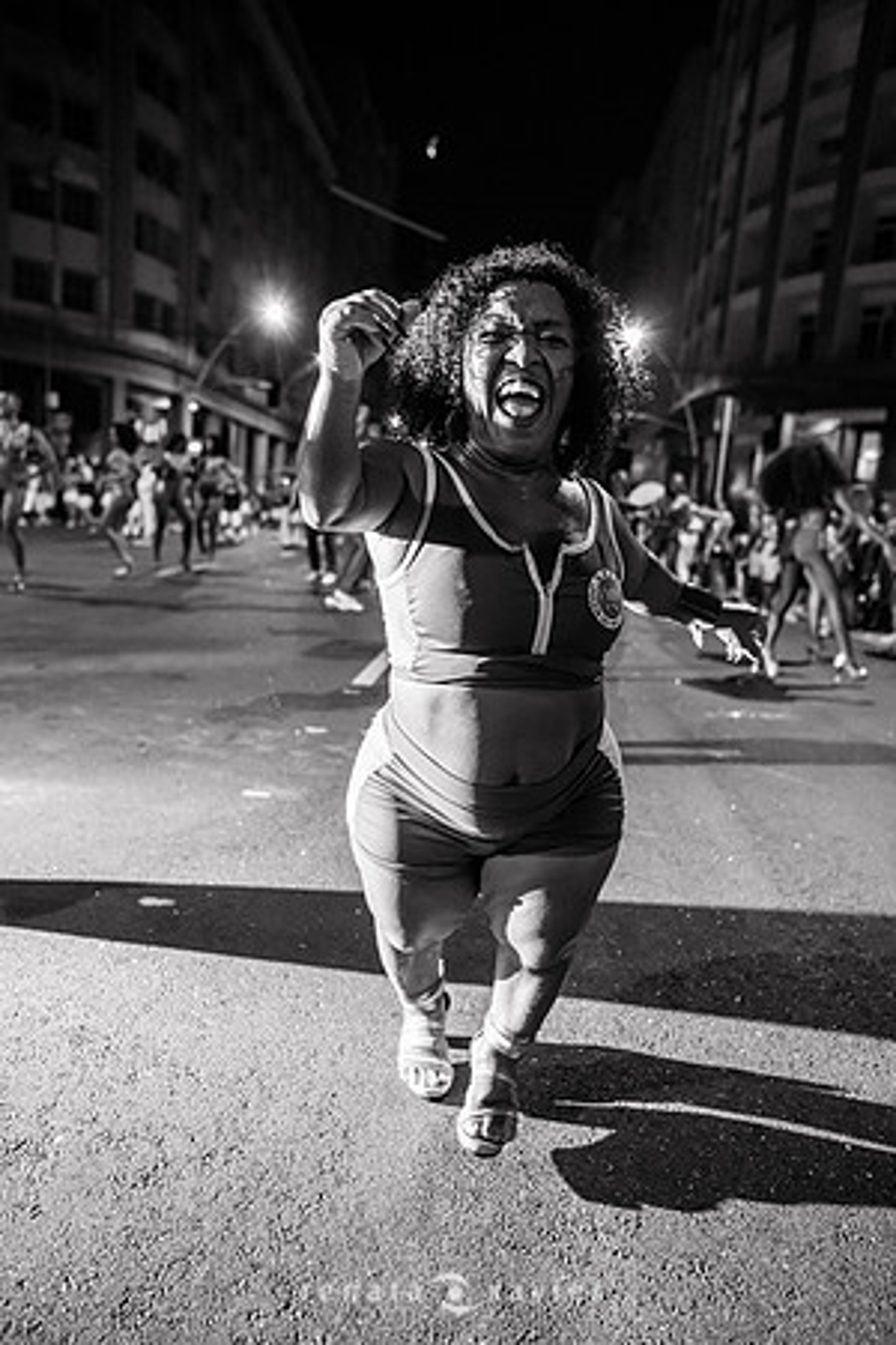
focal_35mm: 24
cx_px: 448
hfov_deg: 53.1
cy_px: 672
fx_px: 896
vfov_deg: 73.7
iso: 2500
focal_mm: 24
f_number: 2.2
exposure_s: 1/200
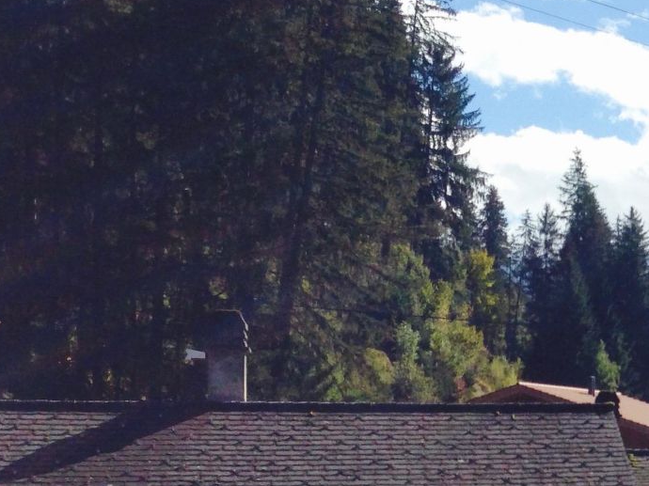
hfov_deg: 18.1
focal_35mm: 98
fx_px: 1837
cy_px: 415
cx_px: 938
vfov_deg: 15.0
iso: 50
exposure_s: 1/1938
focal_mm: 4.12
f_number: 2.4
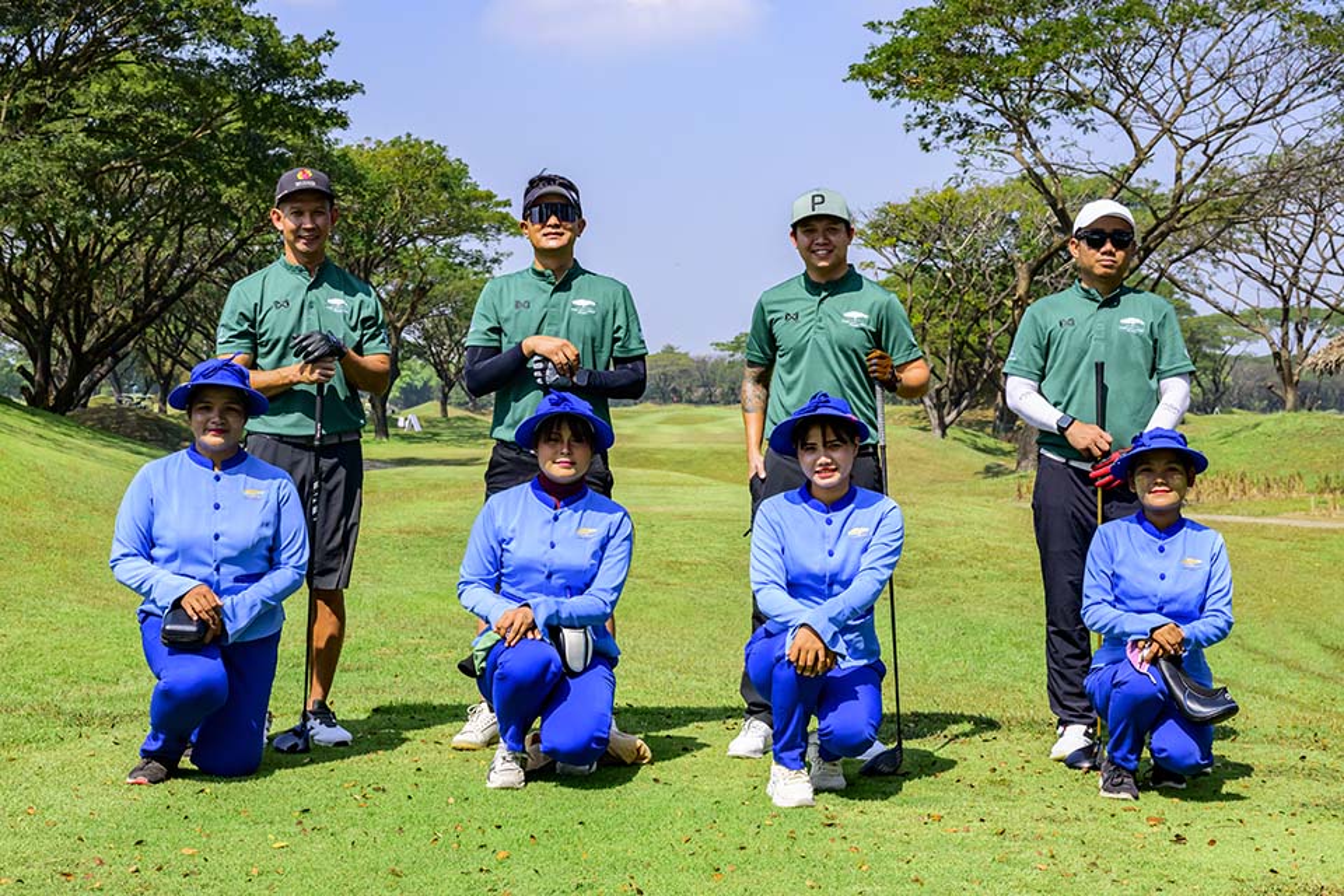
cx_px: 672
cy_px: 448
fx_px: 1605
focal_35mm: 43
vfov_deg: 31.2
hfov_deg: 45.4
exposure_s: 1/2500
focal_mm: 43
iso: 1800
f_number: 9
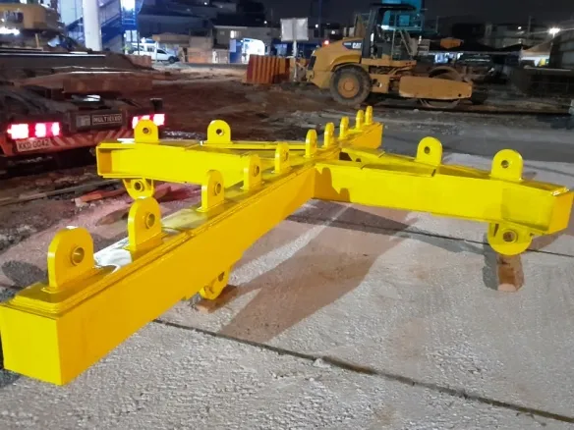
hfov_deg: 69.4
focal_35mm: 25
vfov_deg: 54.9
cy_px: 215
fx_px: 415
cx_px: 287
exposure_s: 1/20
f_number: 2
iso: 1000
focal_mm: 4.6
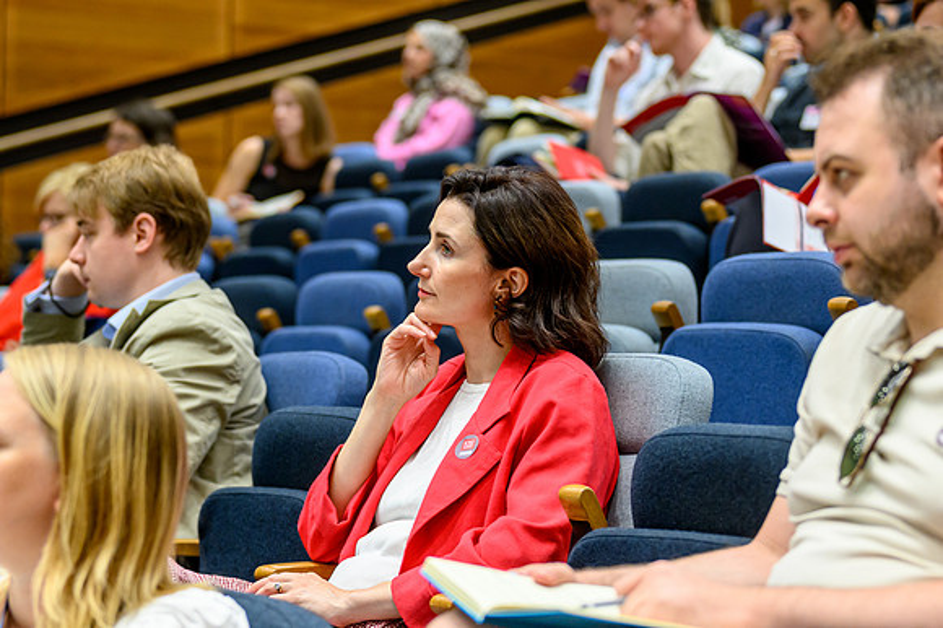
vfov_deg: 14.1
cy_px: 314
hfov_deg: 21.1
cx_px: 472
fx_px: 2529
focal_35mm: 97
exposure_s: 1/200
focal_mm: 64
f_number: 2.4
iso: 1000
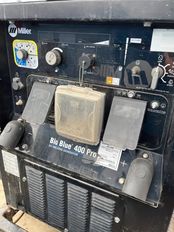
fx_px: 174
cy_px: 116
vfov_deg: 67.3
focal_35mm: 26
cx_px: 87
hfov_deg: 53.1
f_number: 1.6
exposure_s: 1/422
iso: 50
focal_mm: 5.1
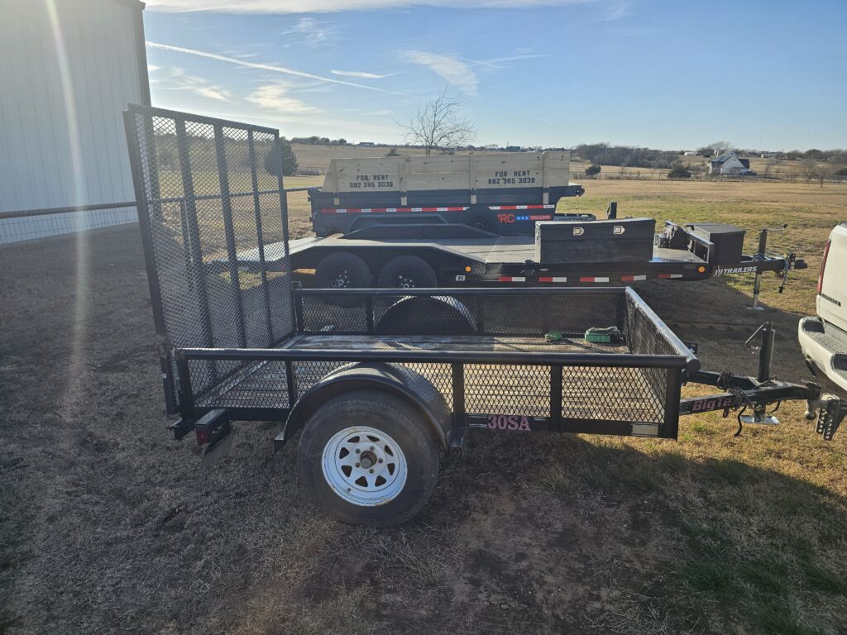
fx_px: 563
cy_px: 318
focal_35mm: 23
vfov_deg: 58.9
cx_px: 424
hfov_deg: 73.9
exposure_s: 1/1047
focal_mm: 6.3
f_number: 1.7
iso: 20
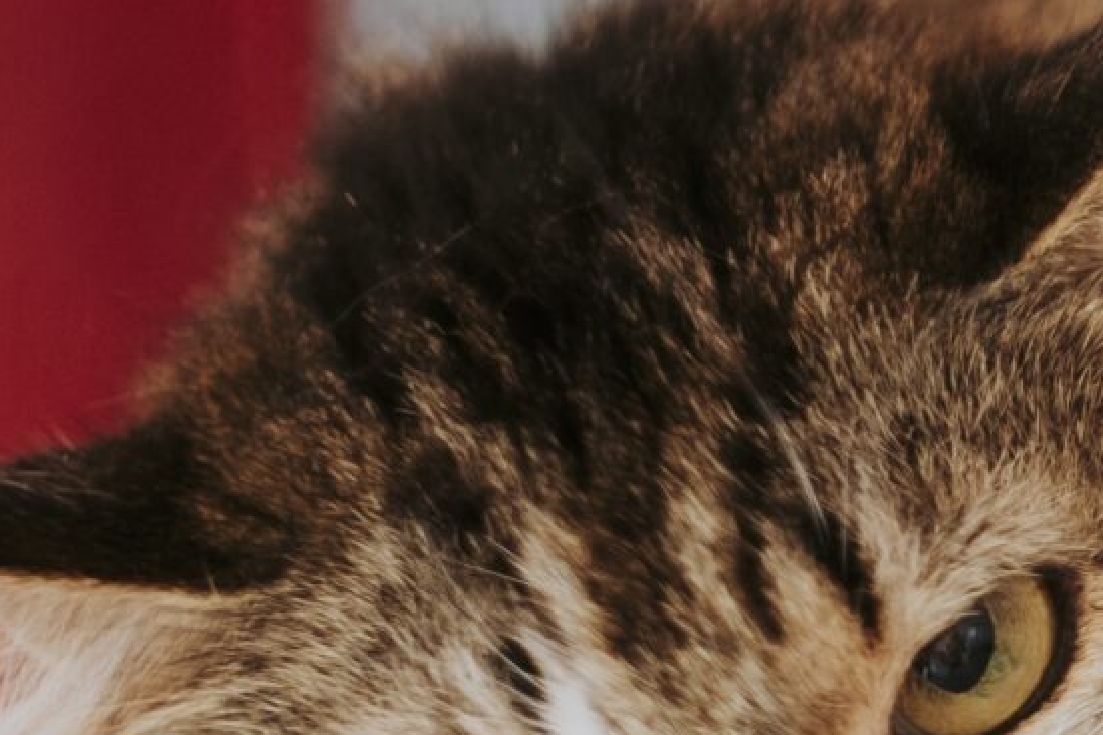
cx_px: 1750
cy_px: 830
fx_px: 12010
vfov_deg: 3.5
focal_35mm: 392
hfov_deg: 5.2
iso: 400
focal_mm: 56
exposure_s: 1/80
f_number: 1.2
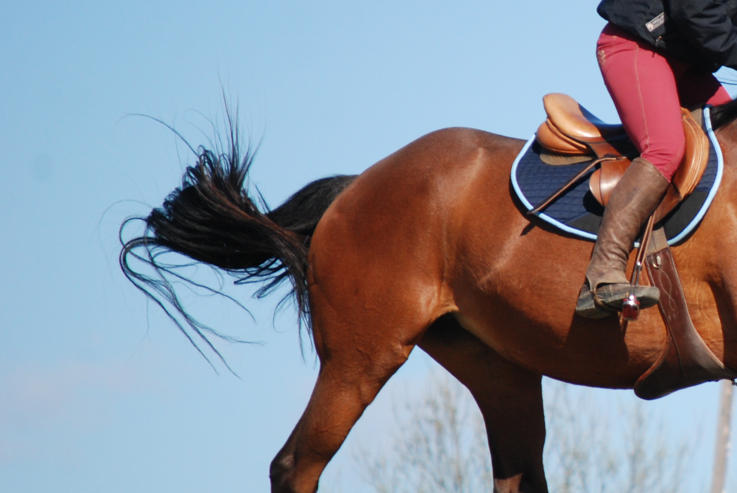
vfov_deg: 2.2
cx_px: 754
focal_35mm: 635
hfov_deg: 3.2
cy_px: 184
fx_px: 13017
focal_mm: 200
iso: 320
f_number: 5.6
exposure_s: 1/1000
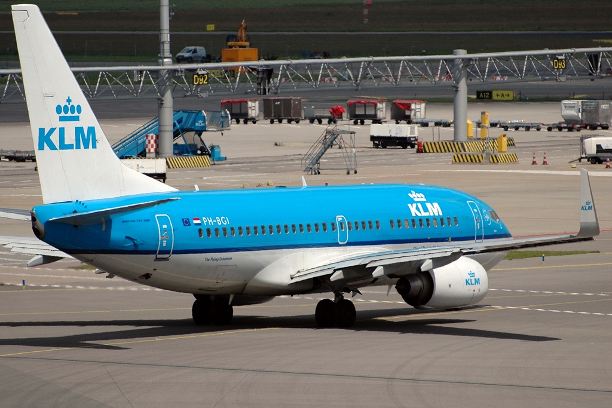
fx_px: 6630
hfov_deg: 5.3
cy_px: 204
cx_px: 306
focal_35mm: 390
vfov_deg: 3.5
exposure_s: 1/2000
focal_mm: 260
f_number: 5.6
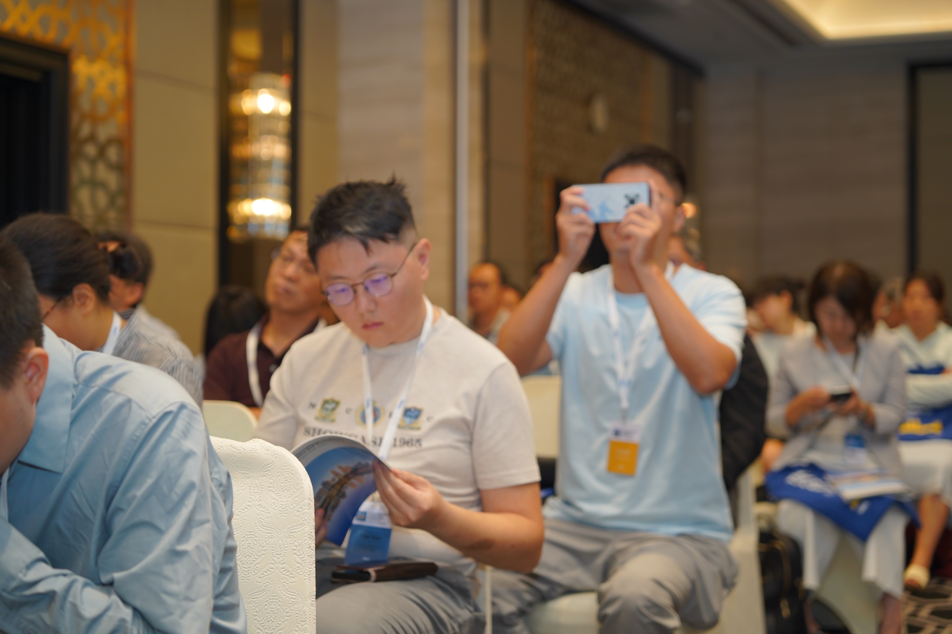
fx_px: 1573
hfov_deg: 33.7
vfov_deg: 22.8
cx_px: 476
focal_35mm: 60
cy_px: 317
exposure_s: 1/100
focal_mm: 59.5
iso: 640
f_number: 2.8
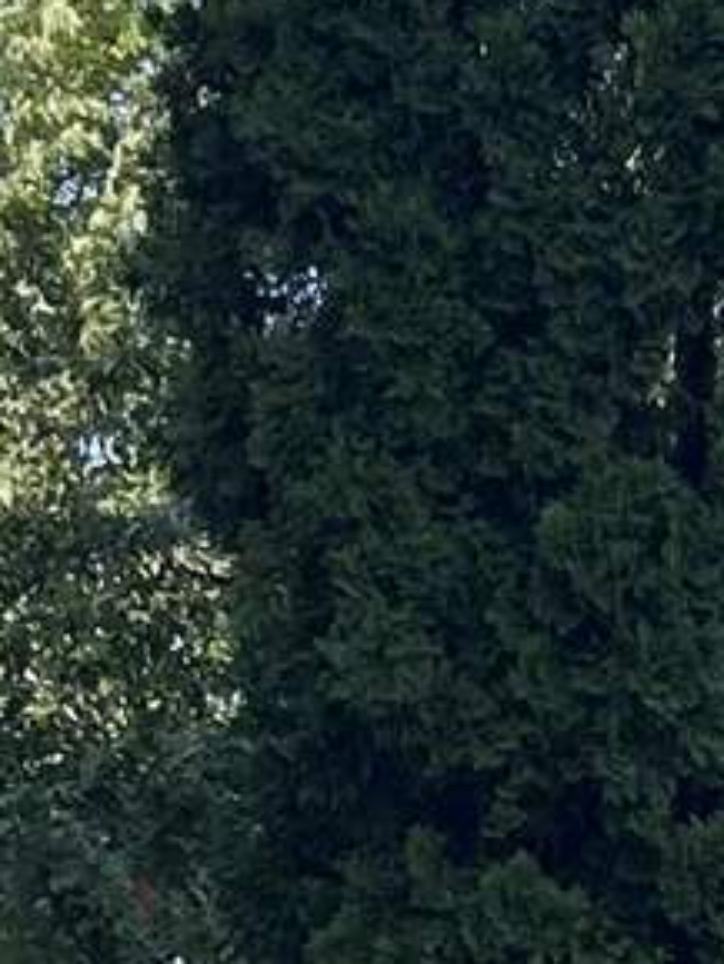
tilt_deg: -1.5
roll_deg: +4.1
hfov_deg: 7.2
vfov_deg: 9.2
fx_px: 5768
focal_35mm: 207
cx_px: 741
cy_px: 1584
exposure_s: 1/982
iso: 50
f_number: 1.5
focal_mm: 5.7
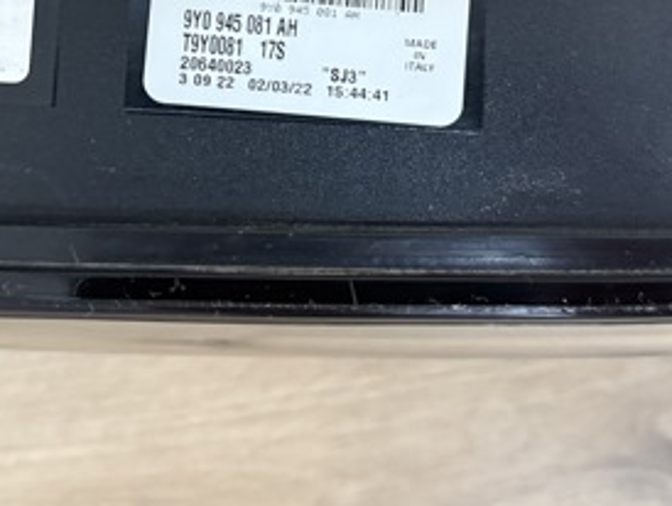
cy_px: 0
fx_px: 1088
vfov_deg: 24.9
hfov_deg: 34.1
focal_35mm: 56
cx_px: 253
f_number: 1.78
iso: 800
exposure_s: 1/59
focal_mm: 6.76
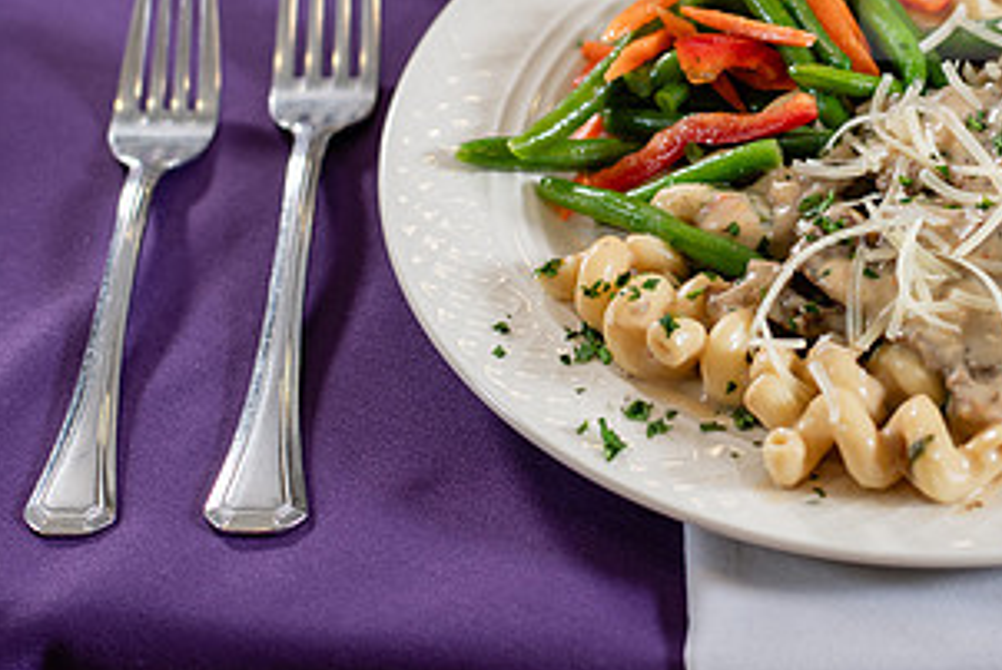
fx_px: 2675
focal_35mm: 96
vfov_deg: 14.2
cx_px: 760
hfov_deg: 21.0
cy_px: 184
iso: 320
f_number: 3.5
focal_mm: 50
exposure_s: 1/200
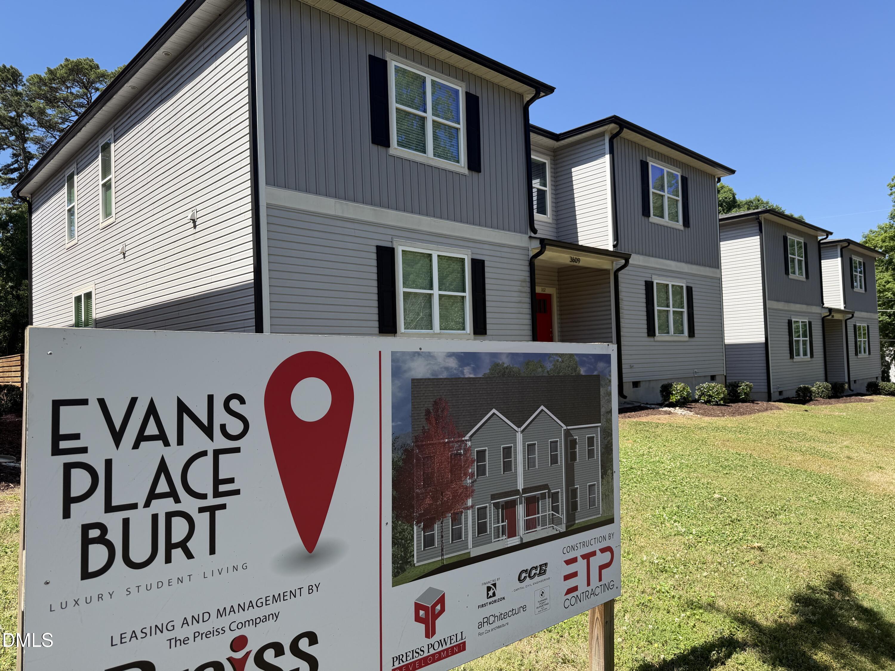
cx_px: 448
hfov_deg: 71.6
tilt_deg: +3.0
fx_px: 621
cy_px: 336
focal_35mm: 24
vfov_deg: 56.8
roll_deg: +2.1
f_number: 1.78
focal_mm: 6.76
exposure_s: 1/2611
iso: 80
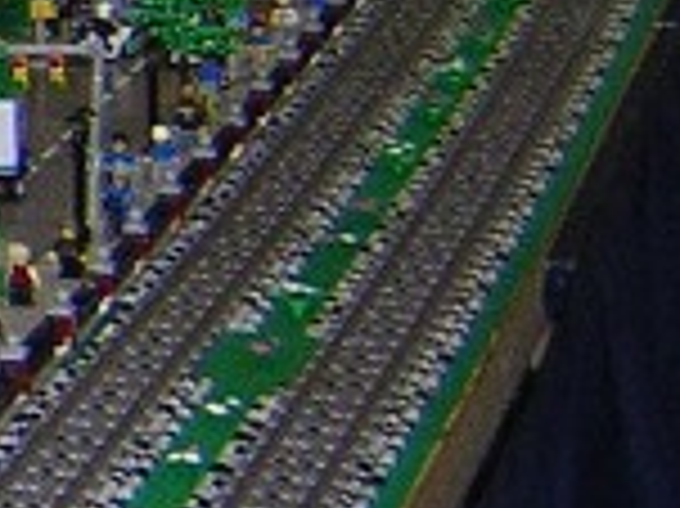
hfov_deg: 9.0
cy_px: -36
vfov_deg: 7.7
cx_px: -1099
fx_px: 3749
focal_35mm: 191
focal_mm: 4.7
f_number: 2.6
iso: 294
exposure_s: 1/60.1
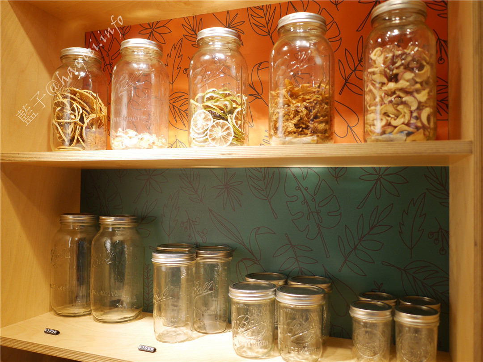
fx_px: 419
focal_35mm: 30
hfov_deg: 60.0
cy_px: 181
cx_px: 242
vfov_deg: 46.8
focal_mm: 15
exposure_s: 1/80
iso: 200
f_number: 1.8
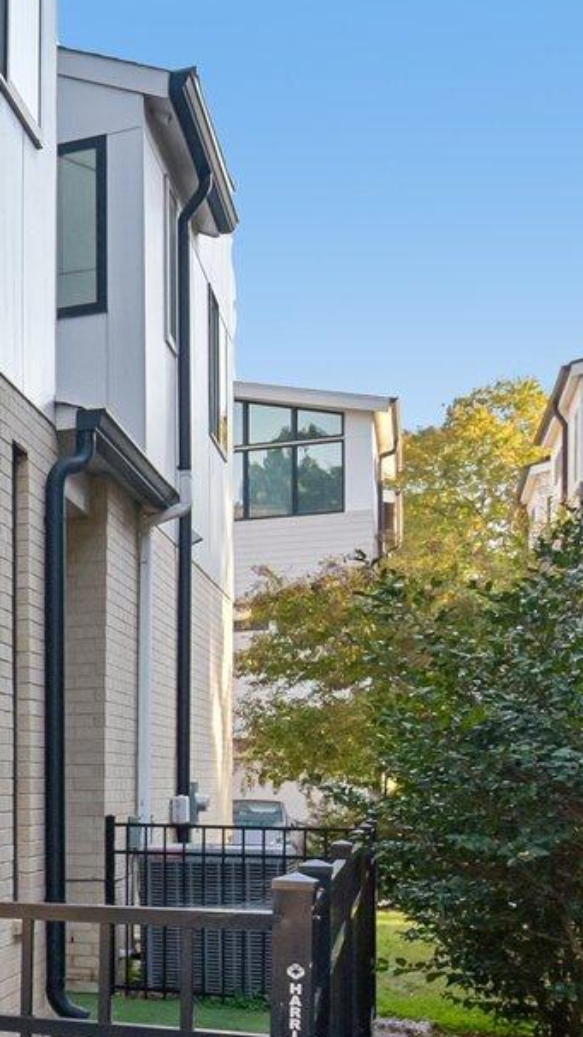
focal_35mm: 53
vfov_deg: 38.1
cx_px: -521
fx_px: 1458
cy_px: 788
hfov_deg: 17.5
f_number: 8
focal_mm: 15
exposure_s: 1/200
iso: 400
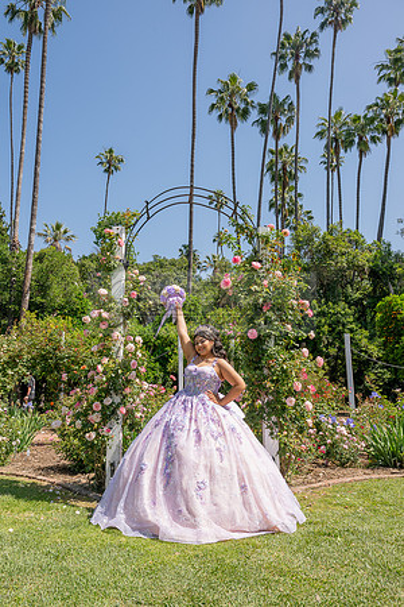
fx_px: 404
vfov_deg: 73.7
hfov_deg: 53.1
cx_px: 202
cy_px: 304
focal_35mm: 24
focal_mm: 24
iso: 200
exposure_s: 1/200
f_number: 13
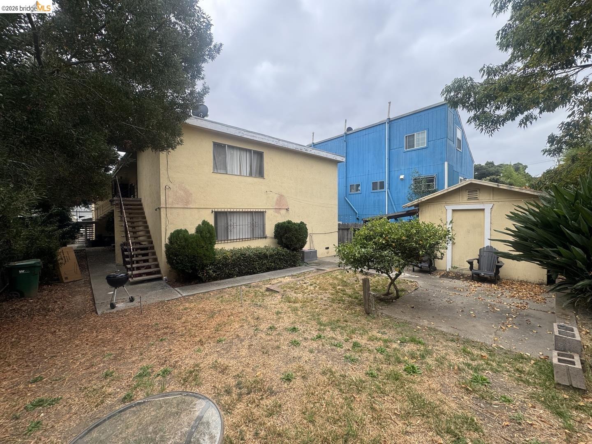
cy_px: 222
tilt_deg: +0.9
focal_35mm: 14
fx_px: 239
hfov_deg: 102.1
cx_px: 296
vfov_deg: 85.7
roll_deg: +0.7
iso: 40
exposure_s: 1/209
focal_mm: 2.22
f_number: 2.2
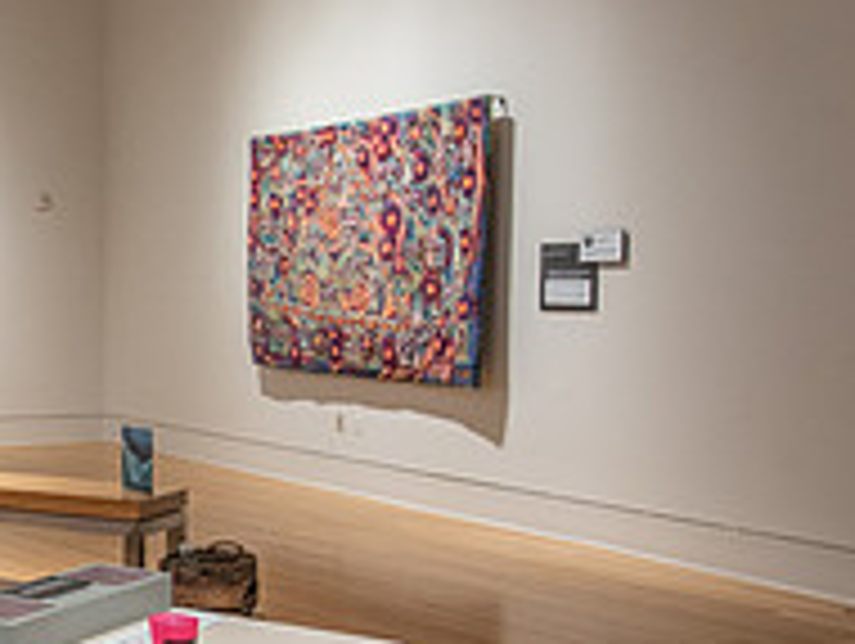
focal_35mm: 58
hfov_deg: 26.9
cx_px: -307
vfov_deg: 25.2
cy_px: 382
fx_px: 1434
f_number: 8
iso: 1250
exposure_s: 1/15
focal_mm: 18
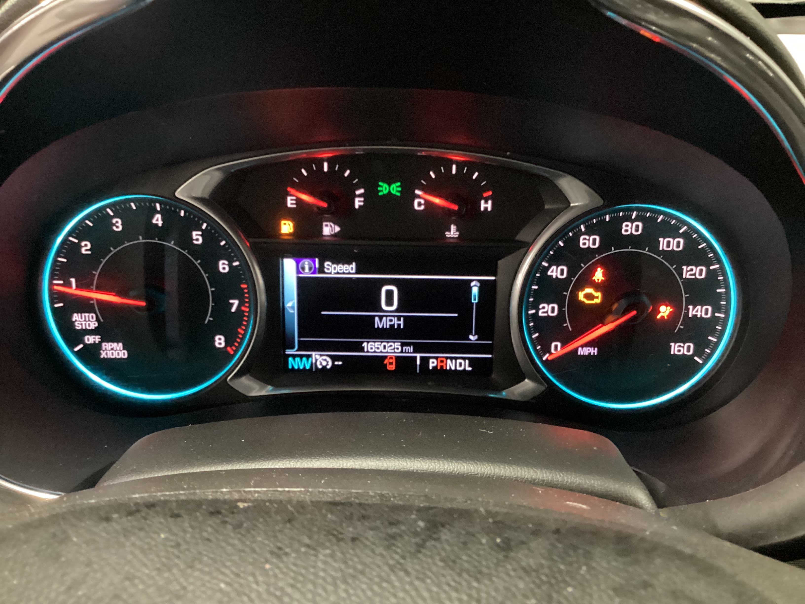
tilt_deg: -23.6
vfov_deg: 45.4
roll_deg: +1.5
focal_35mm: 31
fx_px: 721
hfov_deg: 58.4
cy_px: 302
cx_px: 402
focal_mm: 3.3
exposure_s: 1/20
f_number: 2.4
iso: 640
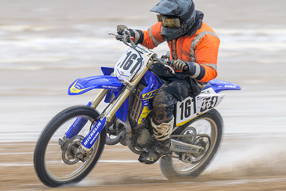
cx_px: 122
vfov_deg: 3.0
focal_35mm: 458
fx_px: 3641
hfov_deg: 4.5
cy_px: 111
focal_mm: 200
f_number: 6.3
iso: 180
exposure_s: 1/200
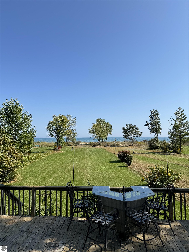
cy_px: 126
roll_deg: +0.3
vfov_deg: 71.6
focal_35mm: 24
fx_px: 175
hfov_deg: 56.8
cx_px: 94
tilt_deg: +2.9
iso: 80
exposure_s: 1/4950
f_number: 1.78
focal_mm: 6.76
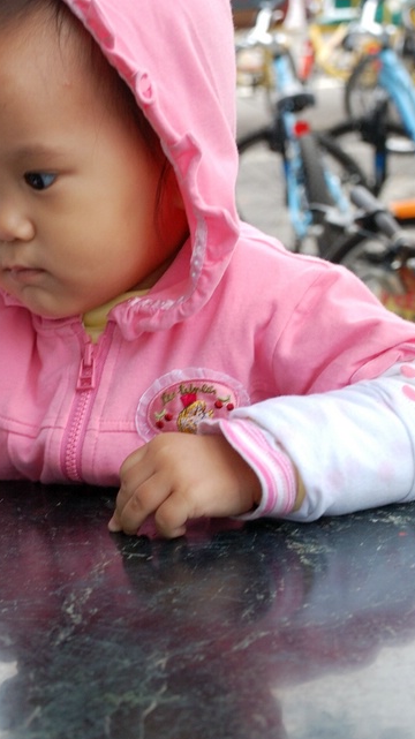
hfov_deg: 13.6
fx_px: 1720
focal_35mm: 88
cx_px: 50
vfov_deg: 24.2
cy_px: 295
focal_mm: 35
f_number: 5.6
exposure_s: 1/50
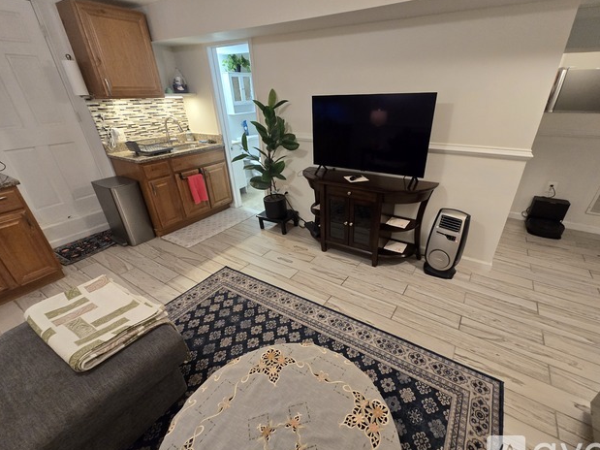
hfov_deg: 101.9
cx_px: 320
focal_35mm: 14
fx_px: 243
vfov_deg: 85.6
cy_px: 232
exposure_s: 1/60
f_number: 2.2
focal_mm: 2.2
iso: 400
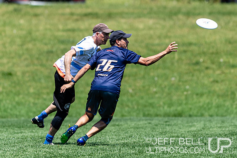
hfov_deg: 2.2
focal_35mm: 953
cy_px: 33
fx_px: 6273
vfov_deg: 1.4
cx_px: 118
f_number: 2.8
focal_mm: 400
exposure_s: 1/2000
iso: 125
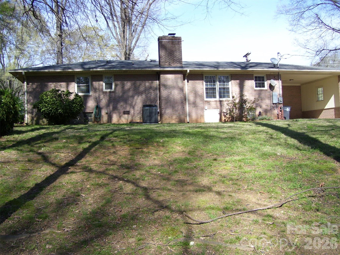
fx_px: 354
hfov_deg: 51.4
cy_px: 128
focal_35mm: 36
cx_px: 170
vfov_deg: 39.7
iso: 80
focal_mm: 6
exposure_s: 1/750
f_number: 2.7
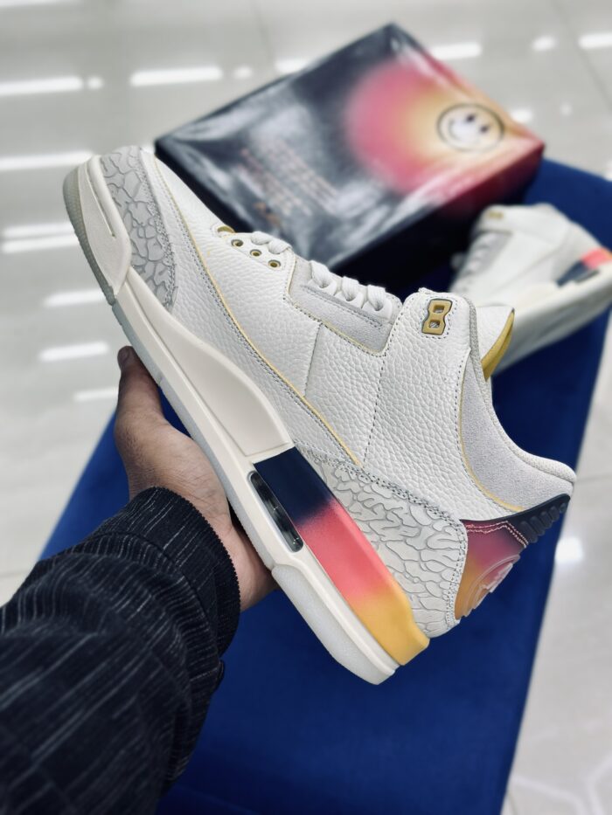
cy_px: 408
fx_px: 1131
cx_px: 306
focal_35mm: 48
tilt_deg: -54.7
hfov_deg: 30.3
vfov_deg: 39.7
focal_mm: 6.86
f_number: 1.78
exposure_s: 1/102
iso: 64
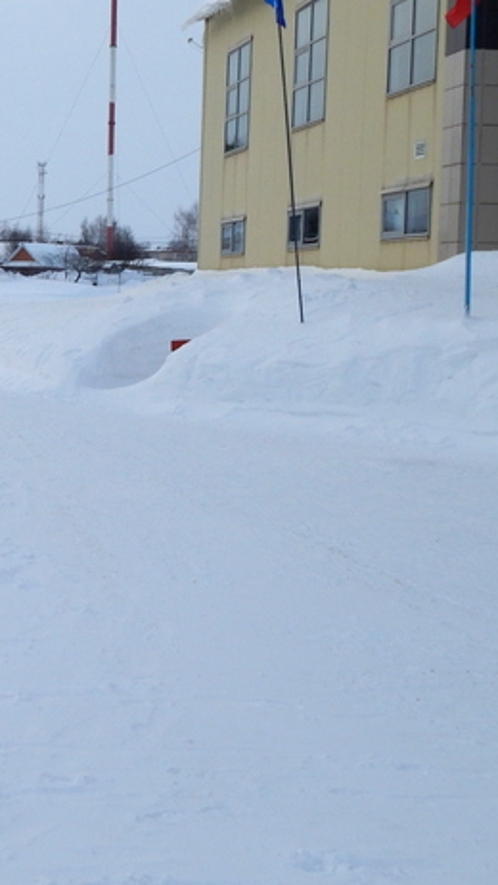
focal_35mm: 66
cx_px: -111
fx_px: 1549
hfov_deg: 17.4
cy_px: 389
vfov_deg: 31.9
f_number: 3.3
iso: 125
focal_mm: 6.1
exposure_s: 1/1250
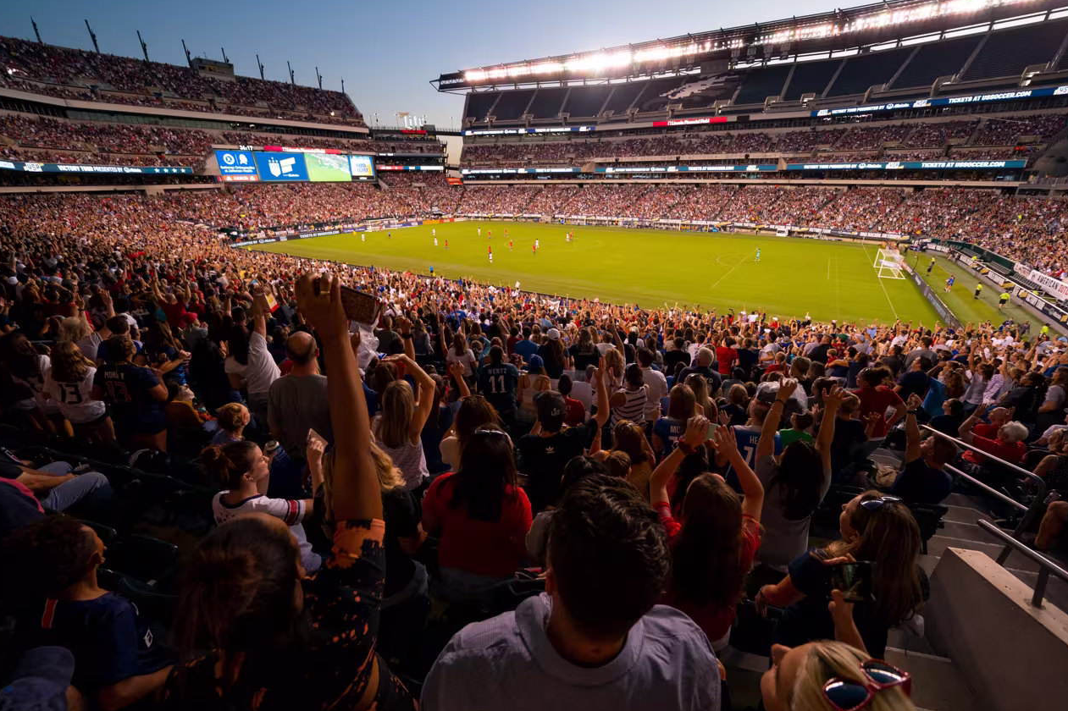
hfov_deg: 108.3
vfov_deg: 85.4
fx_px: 386
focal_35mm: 13
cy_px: 353
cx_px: 554
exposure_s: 1/320
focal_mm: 12
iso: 640
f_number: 4
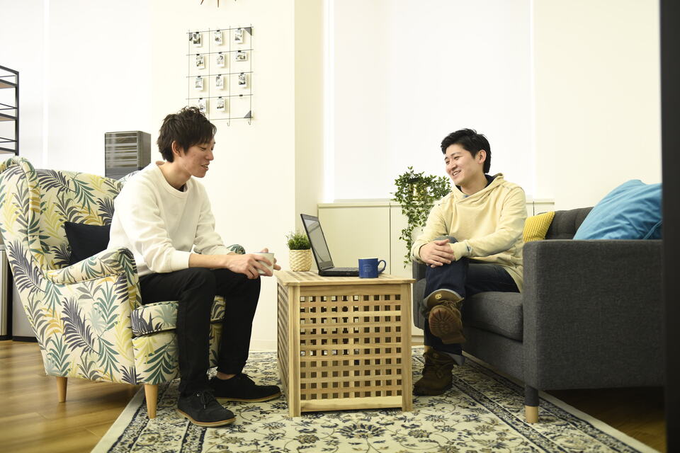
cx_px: 340
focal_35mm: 34
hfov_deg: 55.8
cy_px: 226
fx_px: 642
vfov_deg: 38.9
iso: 800
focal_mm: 34
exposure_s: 1/250
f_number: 3.5
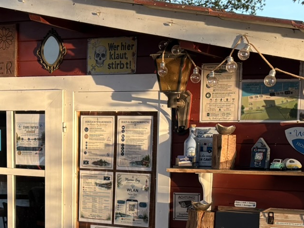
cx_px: 59
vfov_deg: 17.2
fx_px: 737
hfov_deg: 23.0
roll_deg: +0.3
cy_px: 228
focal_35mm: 84
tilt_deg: -8.9
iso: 64
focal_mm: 5.96
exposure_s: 1/459
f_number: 1.6
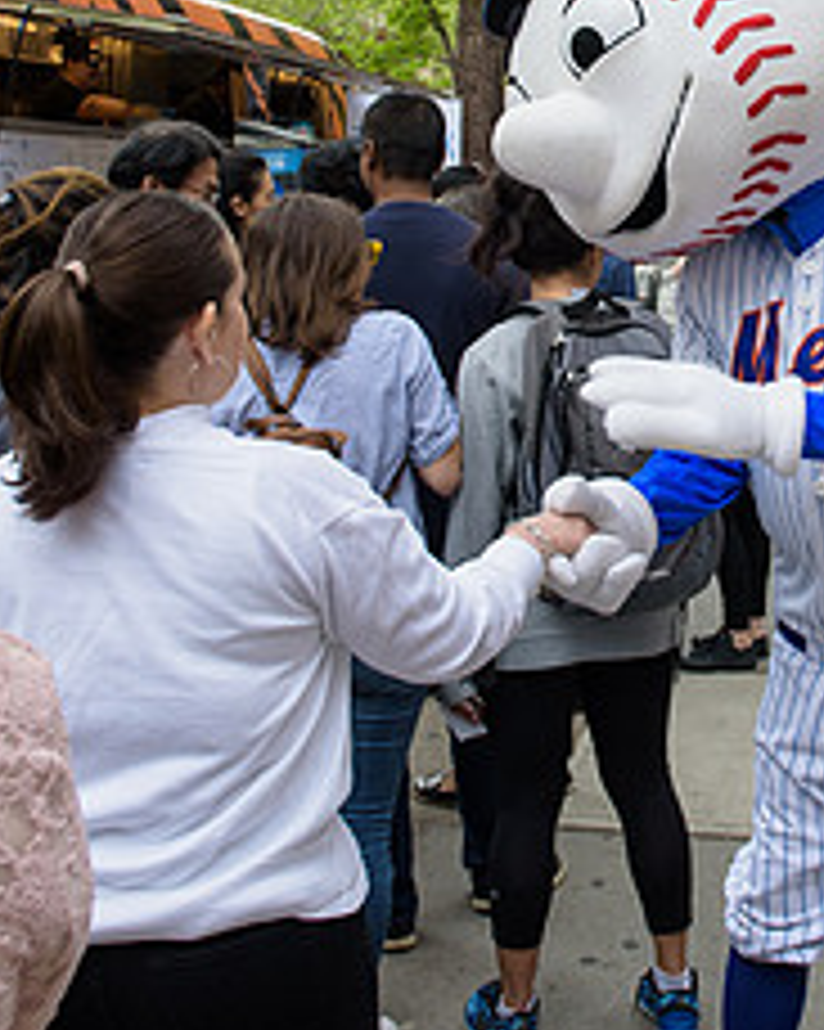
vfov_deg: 32.1
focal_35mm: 57
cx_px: 725
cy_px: 200
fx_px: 1739
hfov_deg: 25.9
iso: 200
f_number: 4
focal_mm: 24
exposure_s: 1/250
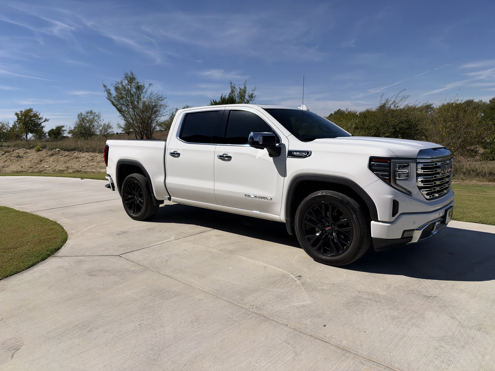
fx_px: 343
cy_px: 186
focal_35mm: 24
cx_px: 248
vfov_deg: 56.8
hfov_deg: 71.6
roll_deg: +2.8
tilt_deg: -8.1
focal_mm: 6.93
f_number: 1.48
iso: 80
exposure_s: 1/16129
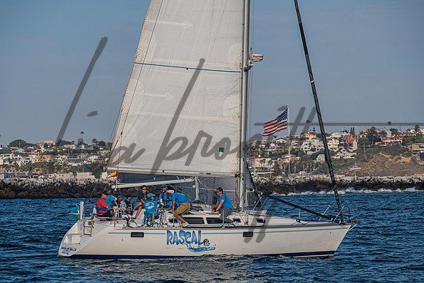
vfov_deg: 7.3
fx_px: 2227
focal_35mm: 189
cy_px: 169
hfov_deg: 10.9
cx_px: 210
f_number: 6.3
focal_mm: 150
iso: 400
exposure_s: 1/1600
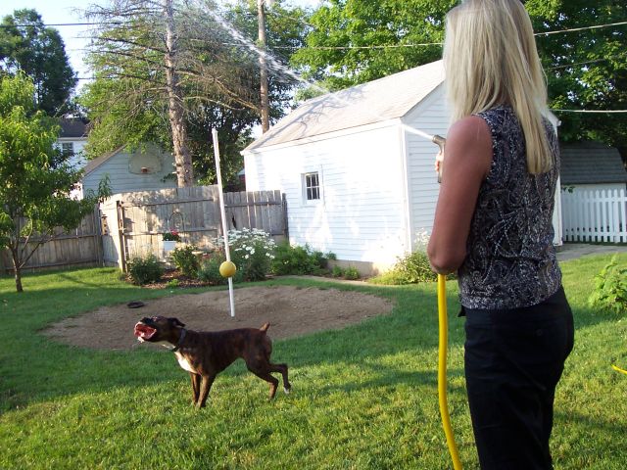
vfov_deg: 38.7
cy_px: 235
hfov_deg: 50.1
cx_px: 314
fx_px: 670
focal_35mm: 37
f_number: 2.8
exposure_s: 1/350
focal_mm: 5.6
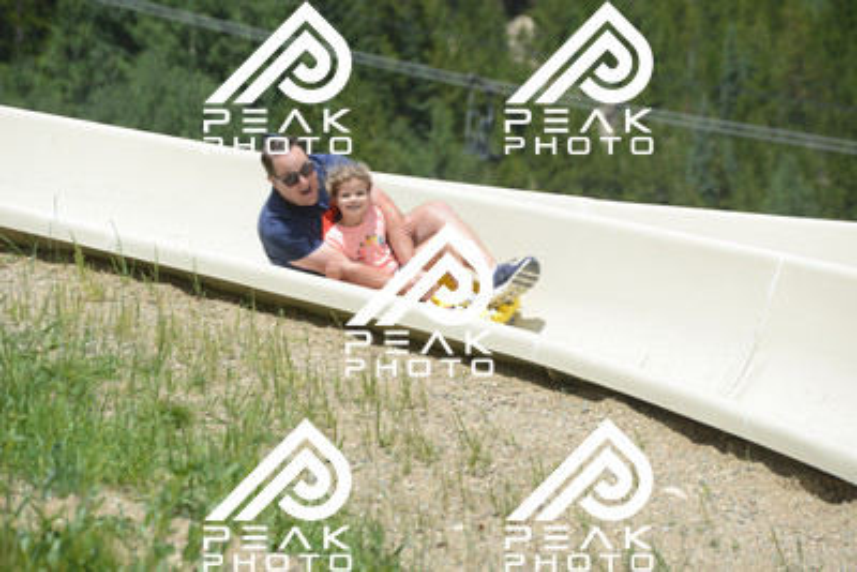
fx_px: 4644
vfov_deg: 7.0
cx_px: 428
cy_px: 286
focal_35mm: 195
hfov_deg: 10.5
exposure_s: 1/640
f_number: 6.3
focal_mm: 195
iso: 180
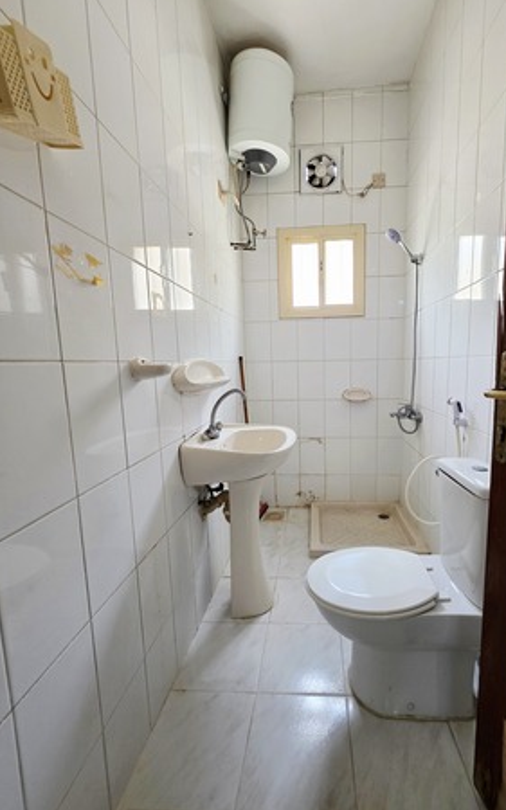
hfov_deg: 78.0
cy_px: 402
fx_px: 309
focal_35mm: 14
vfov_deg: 105.3
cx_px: 294
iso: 160
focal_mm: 2.2
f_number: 1.9
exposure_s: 1/50.3
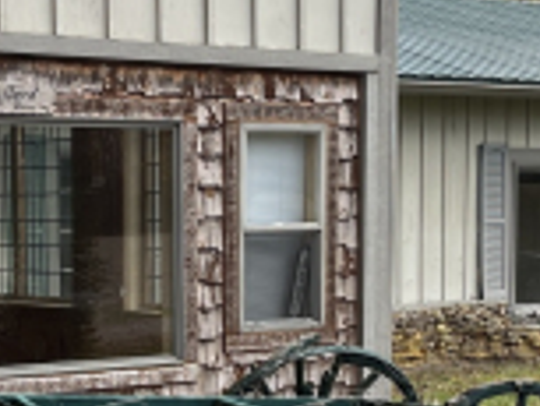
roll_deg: +1.2
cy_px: 422
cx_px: 138
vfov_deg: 12.9
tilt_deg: -7.7
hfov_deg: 17.3
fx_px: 1764
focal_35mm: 113
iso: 50
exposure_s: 1/1140
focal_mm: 5.1
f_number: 1.6
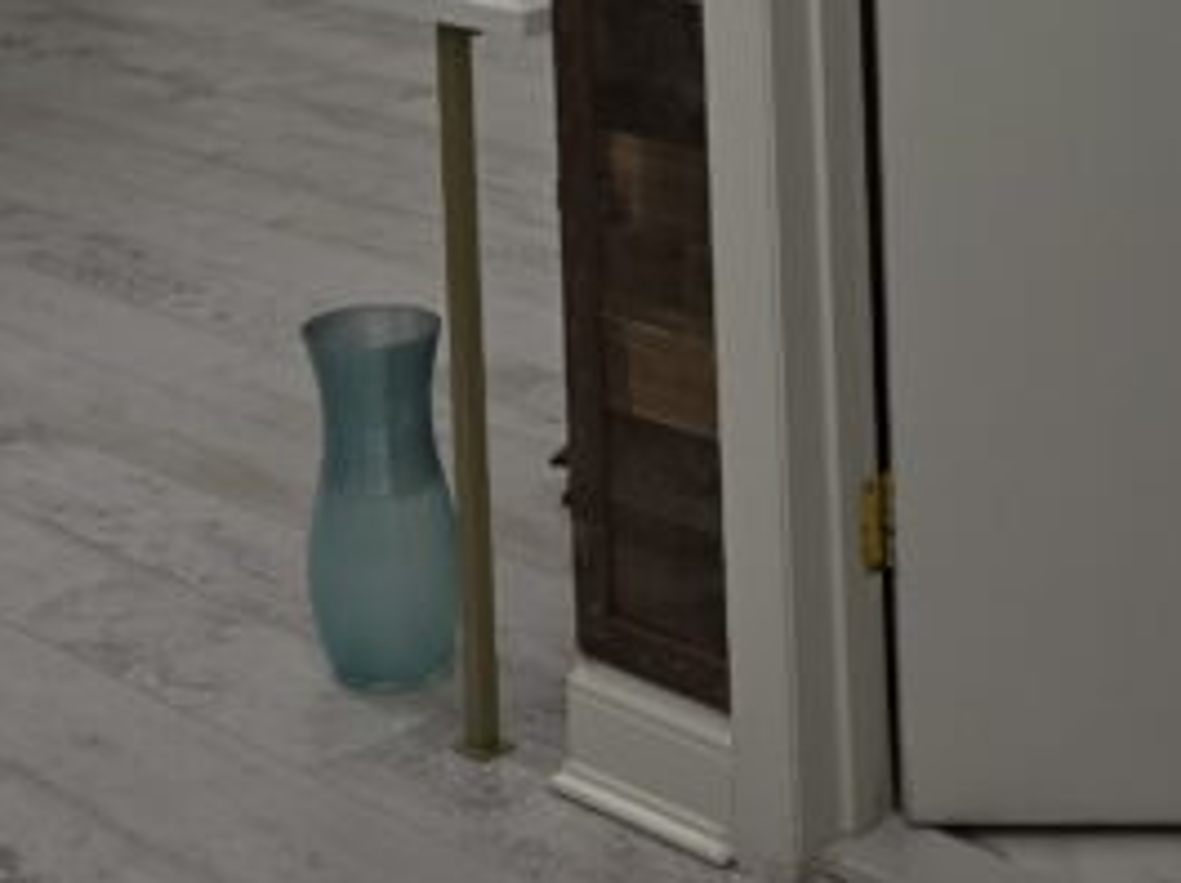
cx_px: 490
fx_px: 3032
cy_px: -433
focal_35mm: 89
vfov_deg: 15.3
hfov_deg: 22.0
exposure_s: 1/120
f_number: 1.8
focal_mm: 5.4
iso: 32
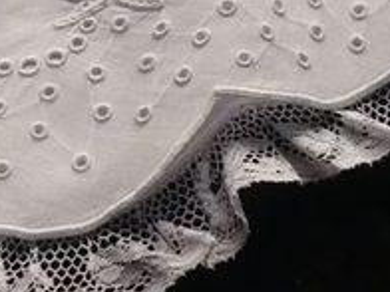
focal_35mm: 125
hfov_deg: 15.4
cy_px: -89
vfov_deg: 11.5
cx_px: -14
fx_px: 1408
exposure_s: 1/400
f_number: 2.8
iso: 400
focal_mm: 5.8
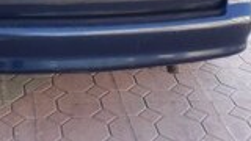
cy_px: -72
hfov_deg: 22.9
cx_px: 28
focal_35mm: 91
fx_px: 606
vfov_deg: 12.6
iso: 40
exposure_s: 1/105
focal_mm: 3.6
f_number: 1.9
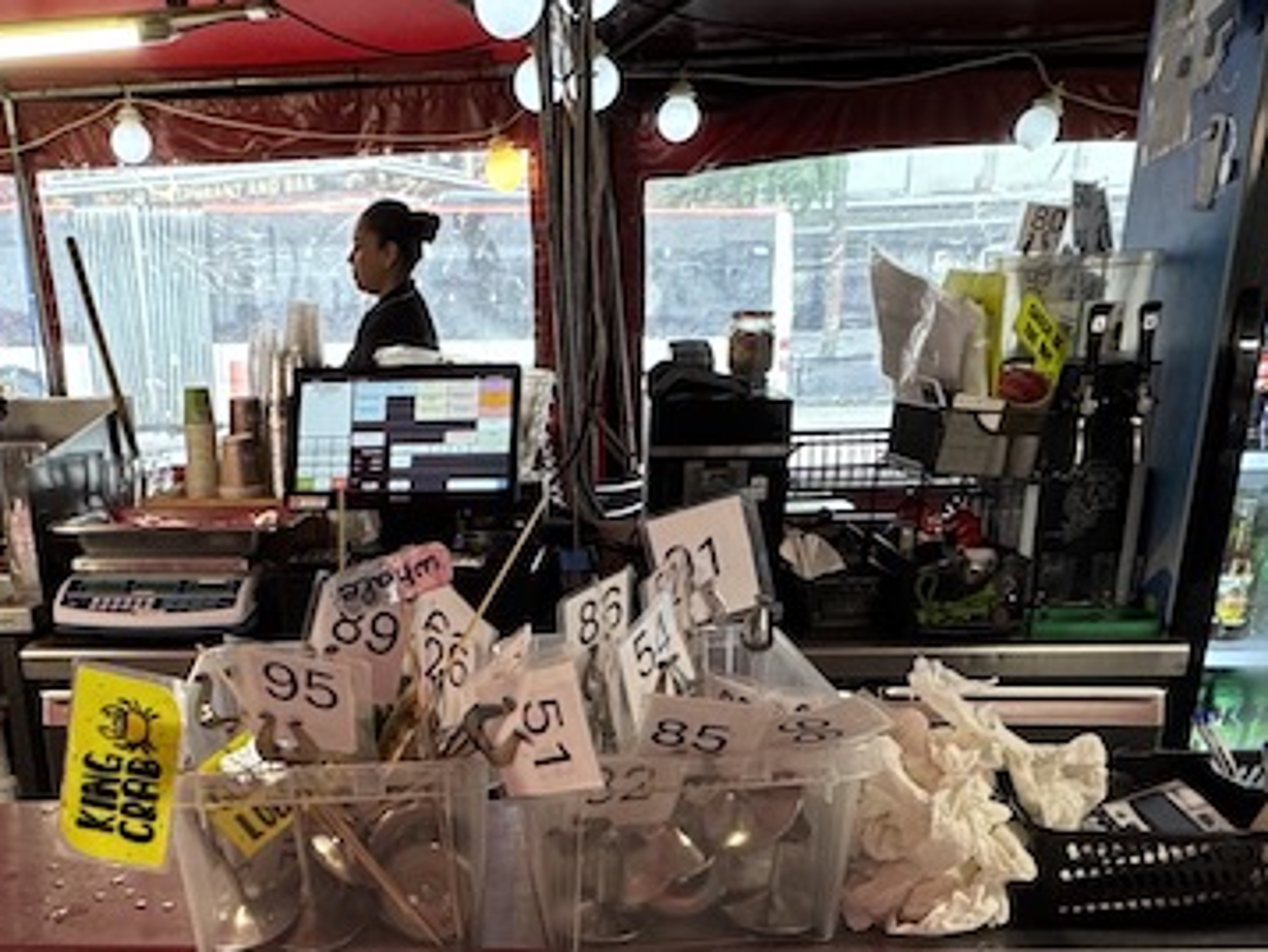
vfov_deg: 32.7
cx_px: 457
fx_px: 1466
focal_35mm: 40
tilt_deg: -23.3
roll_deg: +1.2
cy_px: 977
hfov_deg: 46.3
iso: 160
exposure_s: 1/50
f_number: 2.2
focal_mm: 2.22
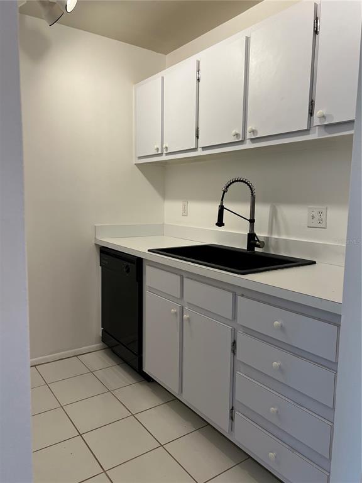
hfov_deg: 53.1
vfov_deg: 67.3
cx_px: 181
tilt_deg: -7.3
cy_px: 242
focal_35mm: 26
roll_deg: -0.9
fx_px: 363
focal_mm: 5.7
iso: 125
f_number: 1.5
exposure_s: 1/120
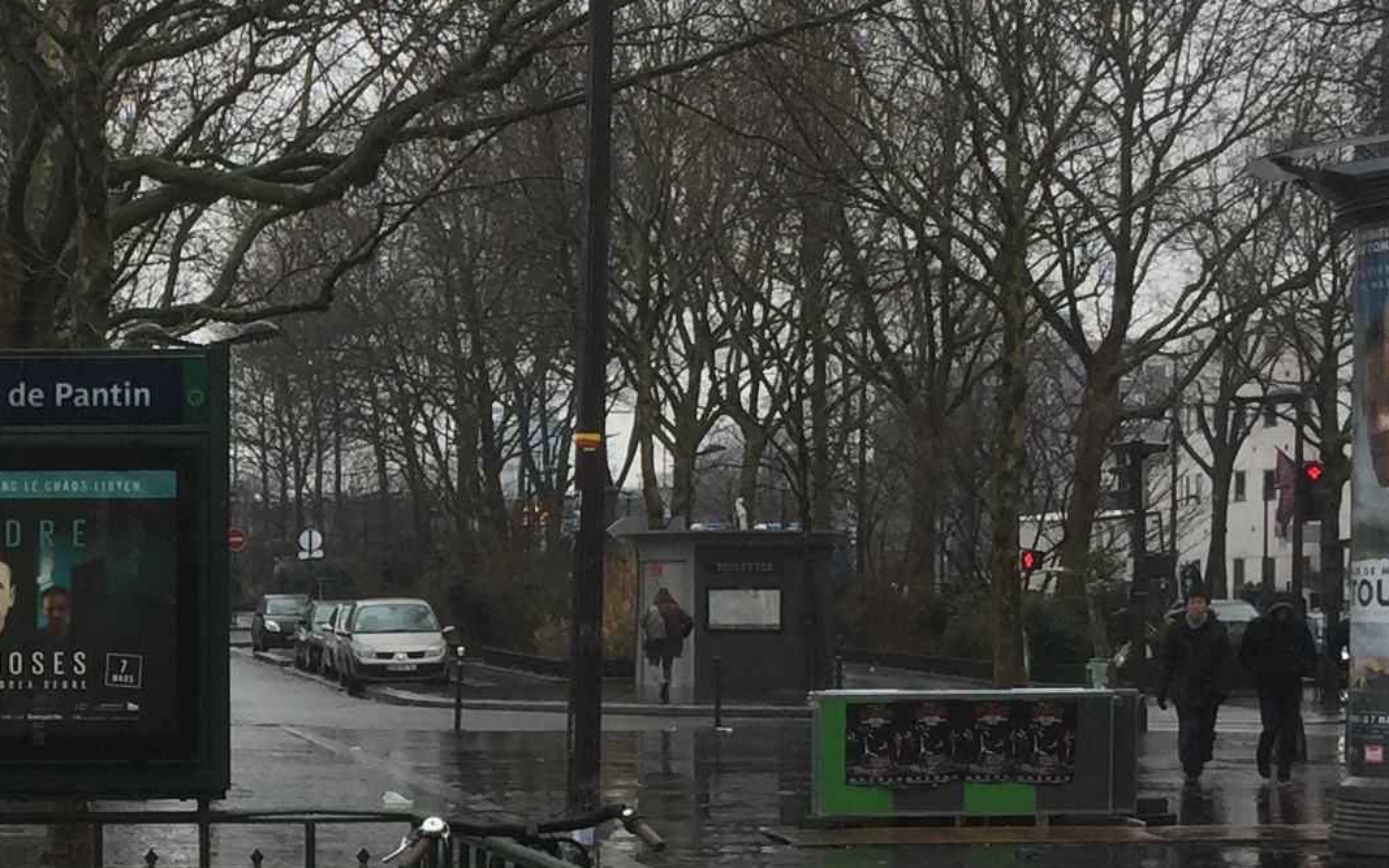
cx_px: -49
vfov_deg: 13.8
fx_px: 3559
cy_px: 791
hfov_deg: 21.2
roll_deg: +0.8
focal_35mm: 94
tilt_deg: -2.2
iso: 32
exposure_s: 1/638
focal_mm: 4.15
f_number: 2.2
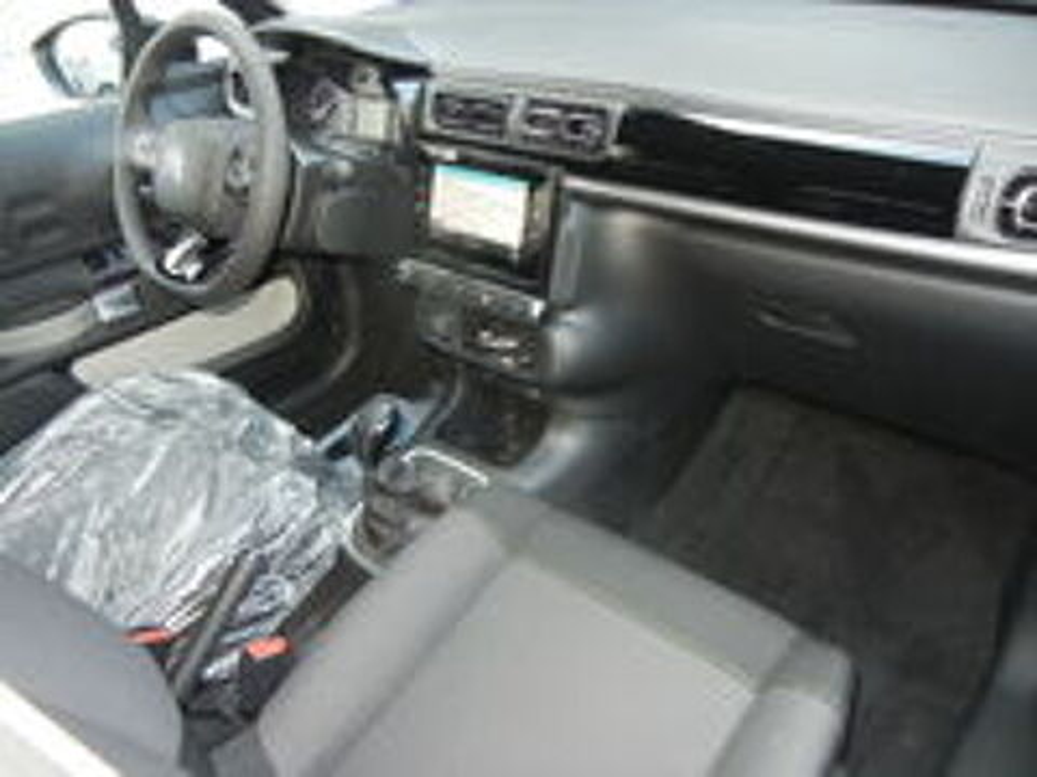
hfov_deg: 60.0
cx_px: 518
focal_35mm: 30
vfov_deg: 46.8
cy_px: 388
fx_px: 899
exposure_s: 1/30
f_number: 3.5
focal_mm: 5.4
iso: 223
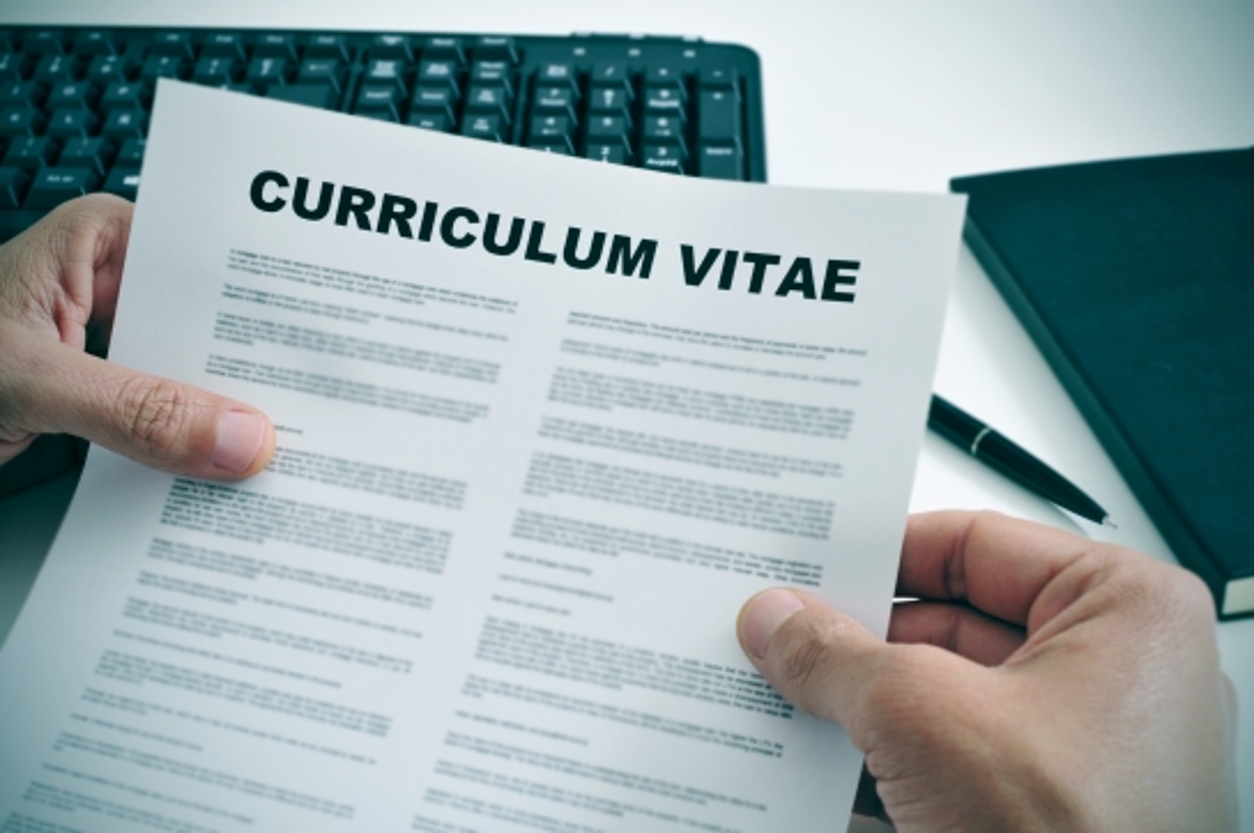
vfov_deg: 25.7
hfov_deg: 37.9
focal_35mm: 52
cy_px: 416
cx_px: 627
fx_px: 1827
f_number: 10
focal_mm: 35
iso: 200
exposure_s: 1/60
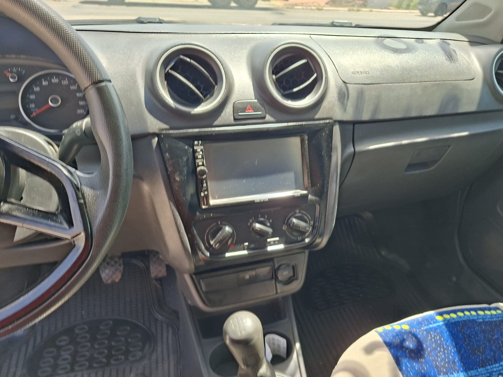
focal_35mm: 23
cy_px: 188
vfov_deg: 58.9
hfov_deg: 73.9
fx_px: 334
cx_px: 252
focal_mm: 5.54
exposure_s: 1/142
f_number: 1.8
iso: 50
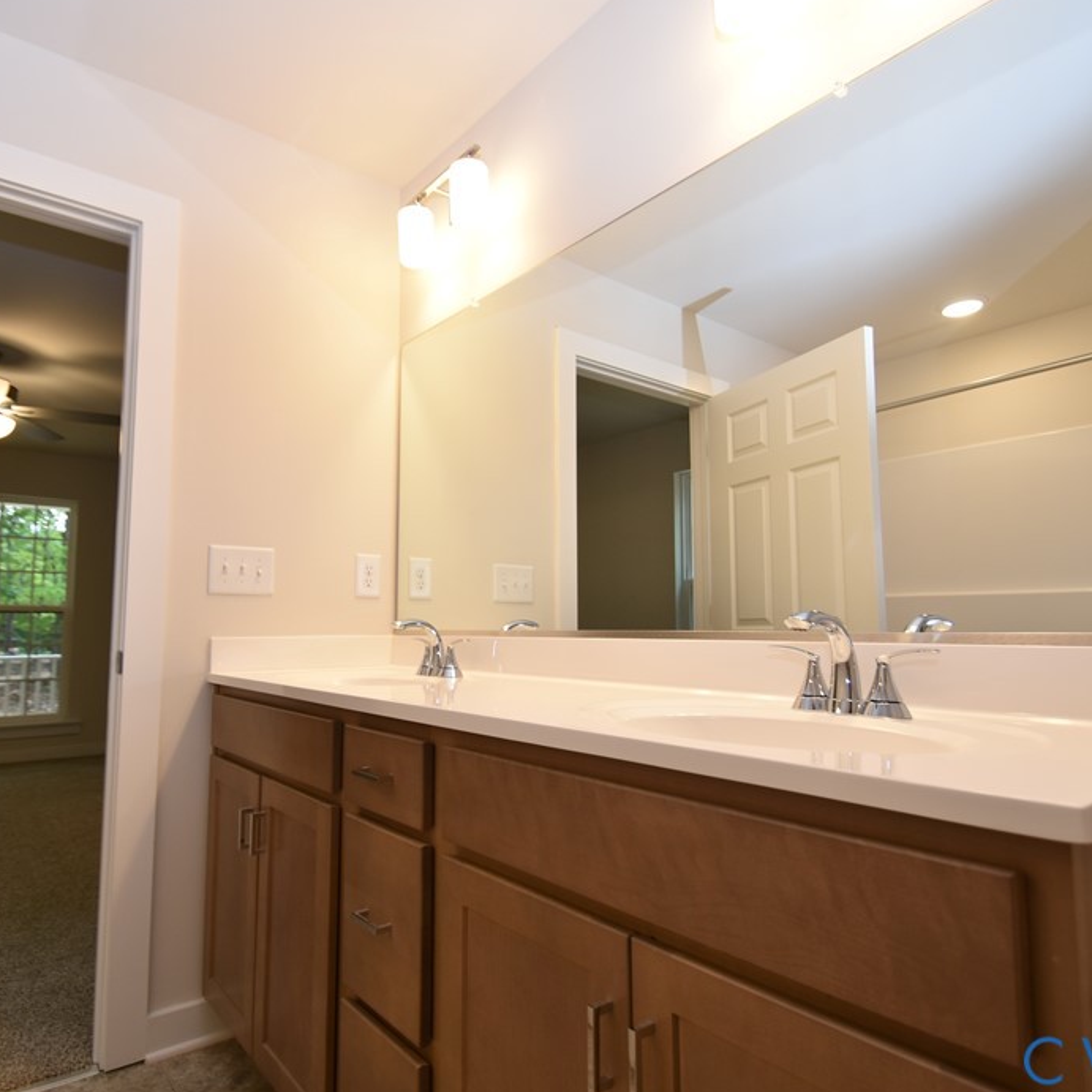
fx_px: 714
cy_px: 535
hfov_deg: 74.7
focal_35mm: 20
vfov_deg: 74.8
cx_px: 510
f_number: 4
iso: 200
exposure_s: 1/60
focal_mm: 10
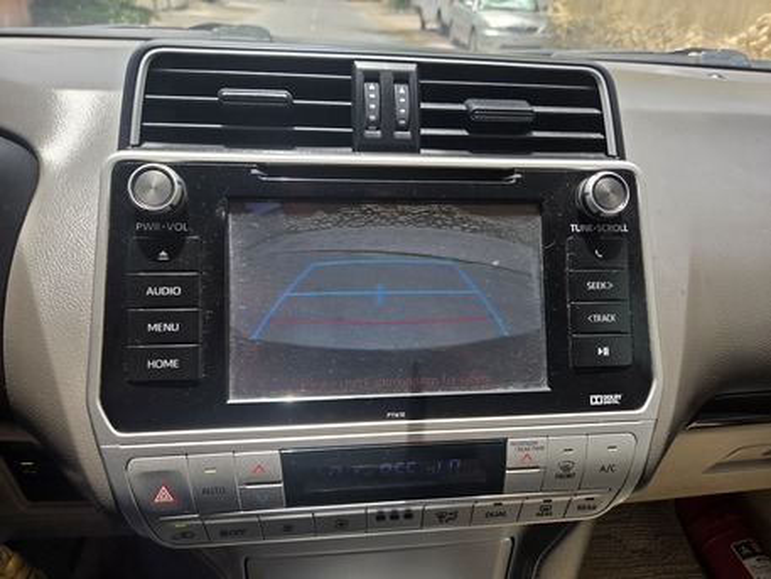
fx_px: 512
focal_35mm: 23
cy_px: 290
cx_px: 386
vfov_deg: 58.9
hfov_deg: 73.9
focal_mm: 5.4
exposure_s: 1/1290
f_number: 1.8
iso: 80
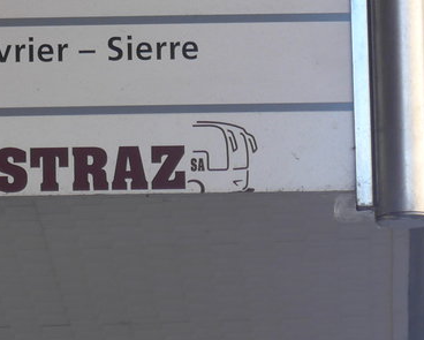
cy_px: -154
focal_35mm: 445
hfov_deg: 4.3
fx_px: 5589
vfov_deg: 3.5
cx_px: 15
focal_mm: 27.3
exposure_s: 1/100
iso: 125
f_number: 5.4
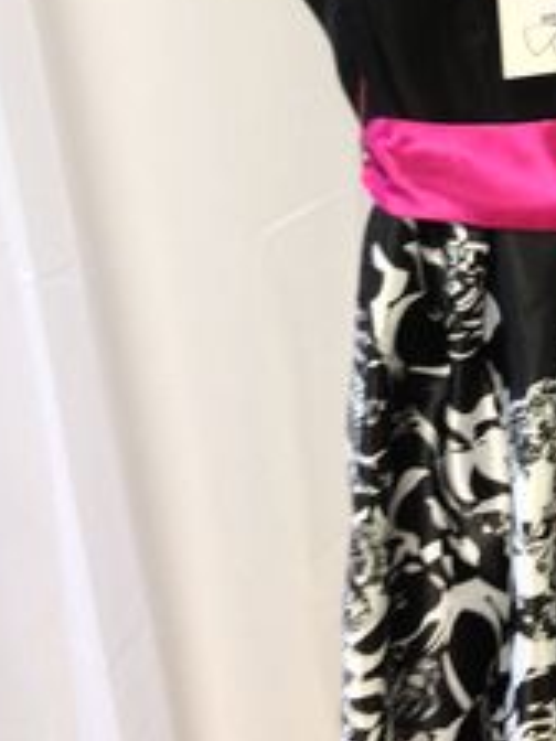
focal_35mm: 75
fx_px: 1606
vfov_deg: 25.4
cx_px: 566
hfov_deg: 19.1
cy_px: 109
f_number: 2.4
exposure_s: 1/20
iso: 125
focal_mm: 4.28
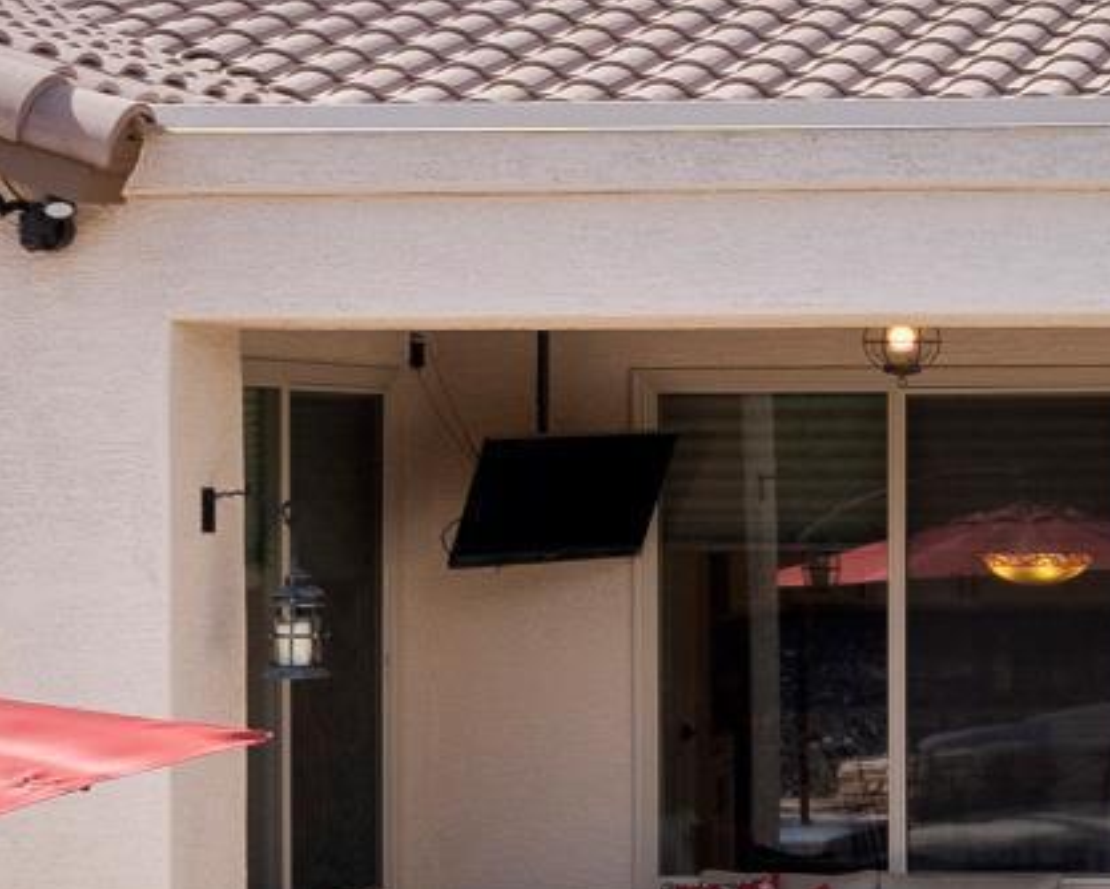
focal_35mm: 111
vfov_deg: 13.8
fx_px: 3661
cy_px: 394
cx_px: 1515
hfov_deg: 16.2
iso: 400
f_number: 8
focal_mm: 16.5
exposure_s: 1/1000
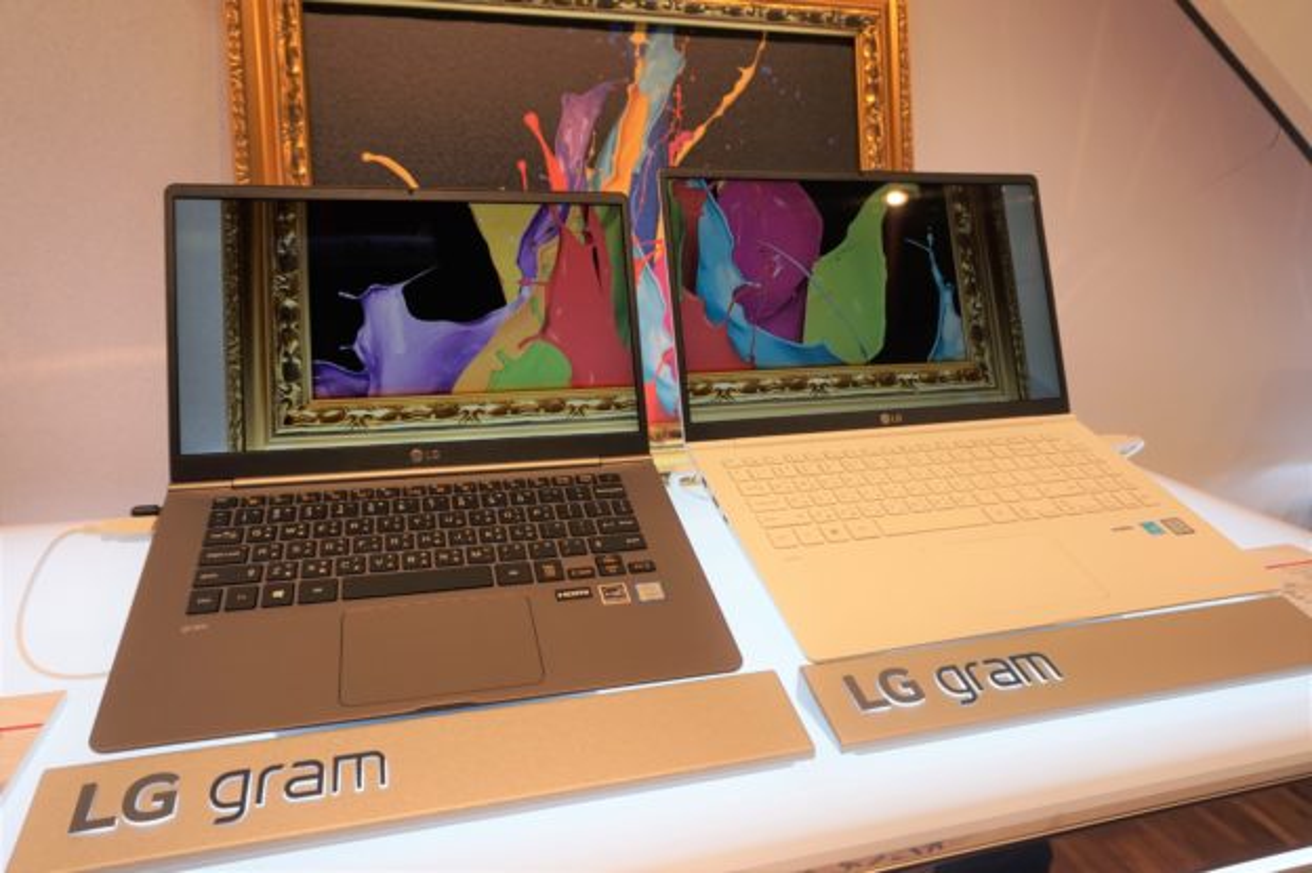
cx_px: 656
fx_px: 874
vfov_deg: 53.1
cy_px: 436
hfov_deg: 73.8
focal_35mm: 24
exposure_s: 1/80
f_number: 5
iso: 100
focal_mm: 16
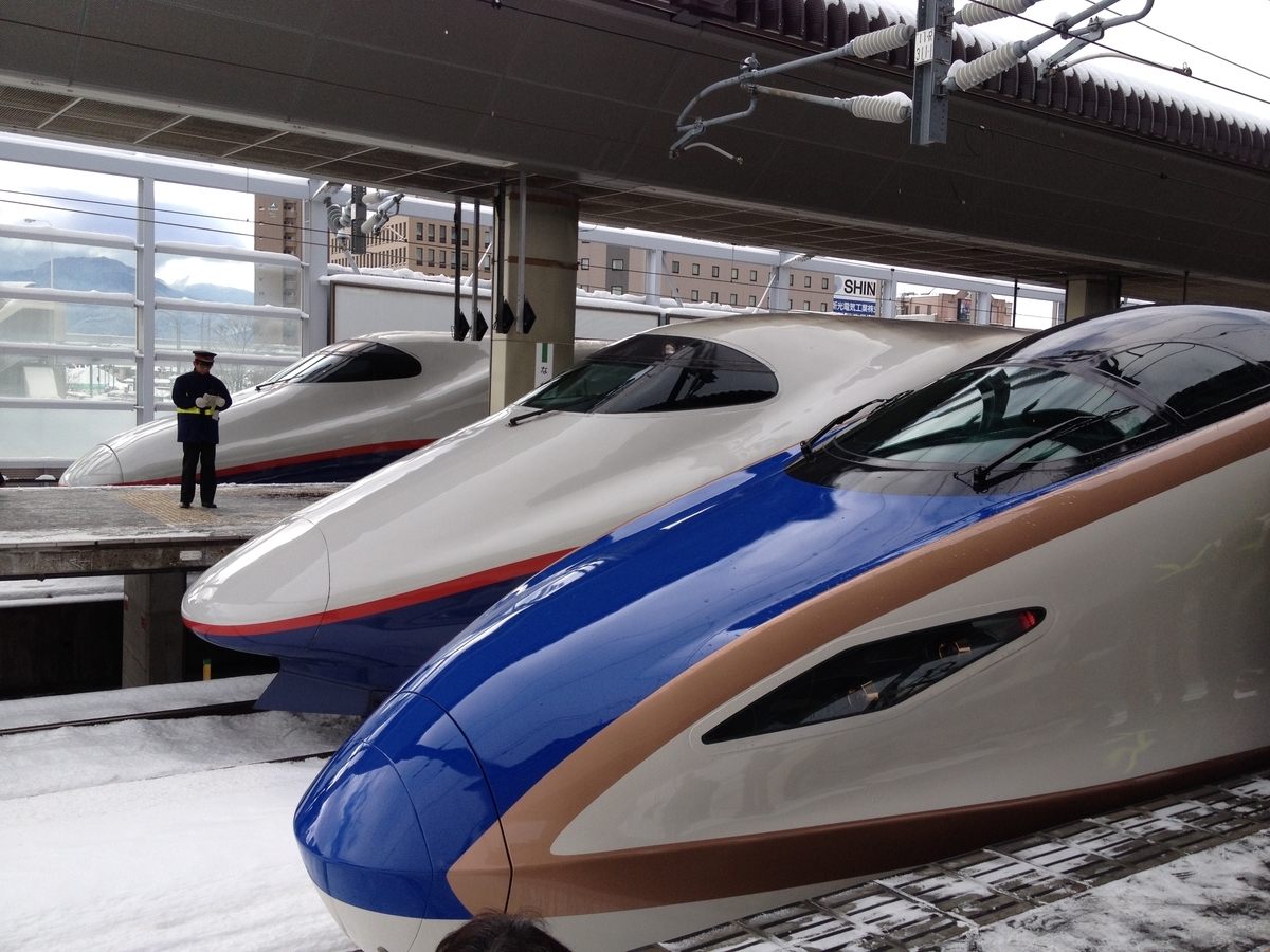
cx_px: 635
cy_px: 476
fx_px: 1284
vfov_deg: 40.7
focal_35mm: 35
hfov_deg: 52.6
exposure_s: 1/968
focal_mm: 4.28
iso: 50
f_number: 2.4
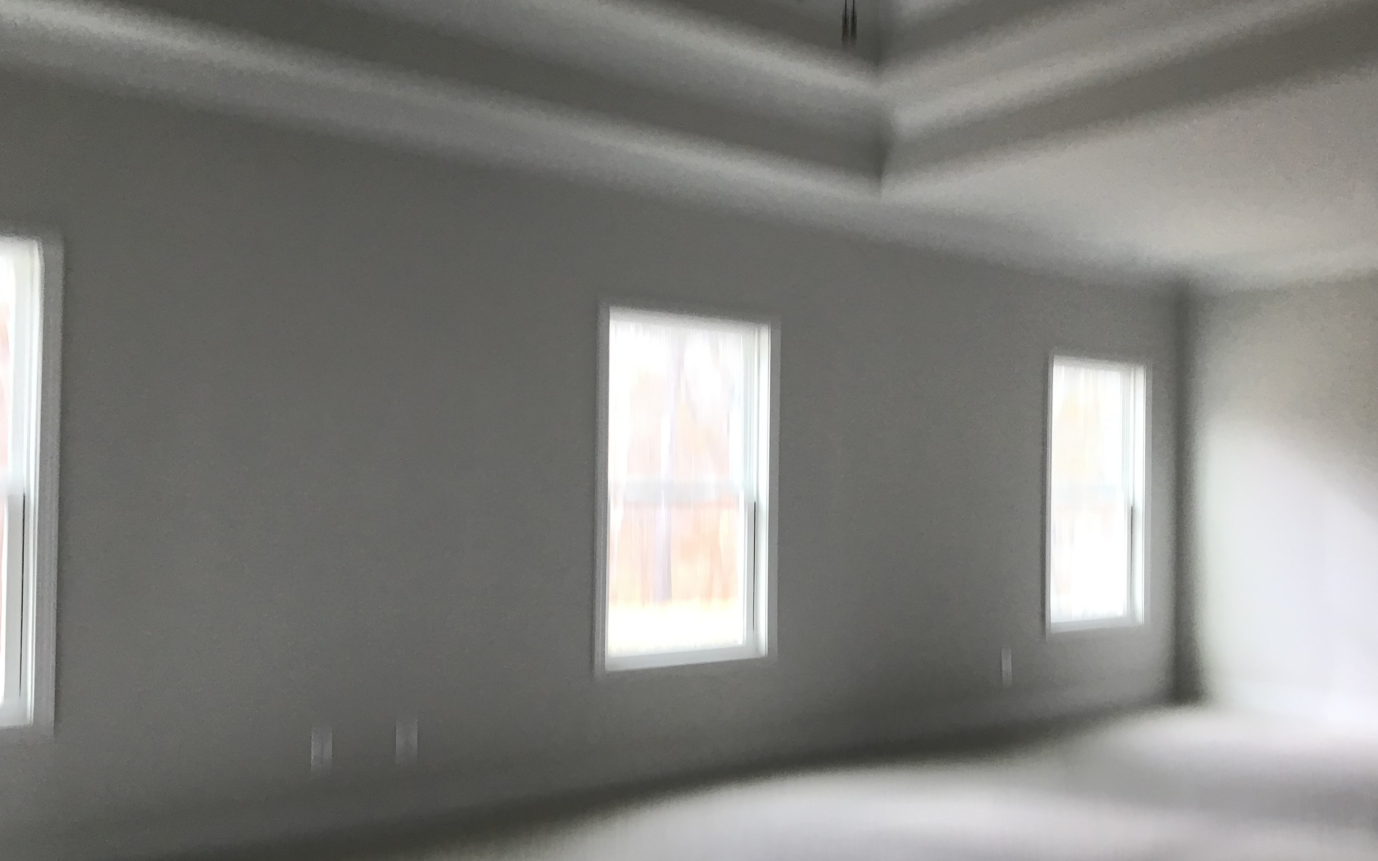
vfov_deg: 37.2
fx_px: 1277
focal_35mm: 34
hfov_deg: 56.6
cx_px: 764
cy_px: 499
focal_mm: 3.99
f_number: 1.8
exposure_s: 1/30
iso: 20
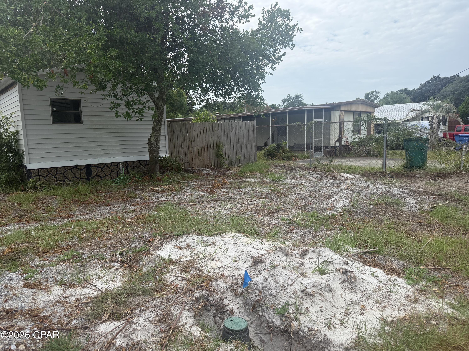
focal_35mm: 24
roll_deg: +2.2
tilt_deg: -7.0
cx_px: 234
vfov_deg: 56.8
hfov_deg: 71.6
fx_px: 325
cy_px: 176
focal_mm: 6.76
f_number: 1.78
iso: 100
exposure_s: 1/2611
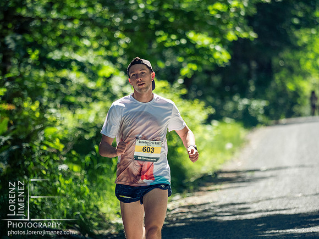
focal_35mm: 300
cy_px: 120
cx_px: 160
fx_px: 2765
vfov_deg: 5.0
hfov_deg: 6.6
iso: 800
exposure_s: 1/2500
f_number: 2.8
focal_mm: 150
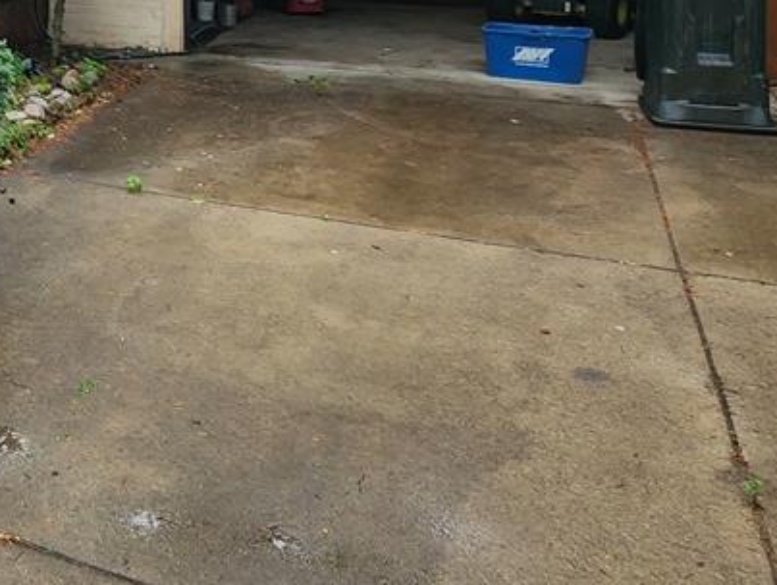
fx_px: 741
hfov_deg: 39.9
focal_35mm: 33
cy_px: -95
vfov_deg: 35.2
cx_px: -150
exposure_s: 1/120
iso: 50
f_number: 2.2
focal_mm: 2.2
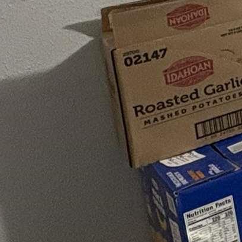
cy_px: -67
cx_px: 630
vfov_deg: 17.6
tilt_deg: -7.7
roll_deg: +2.8
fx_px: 736
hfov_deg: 12.8
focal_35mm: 93
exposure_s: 1/60
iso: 250
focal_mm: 2.22
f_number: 2.2
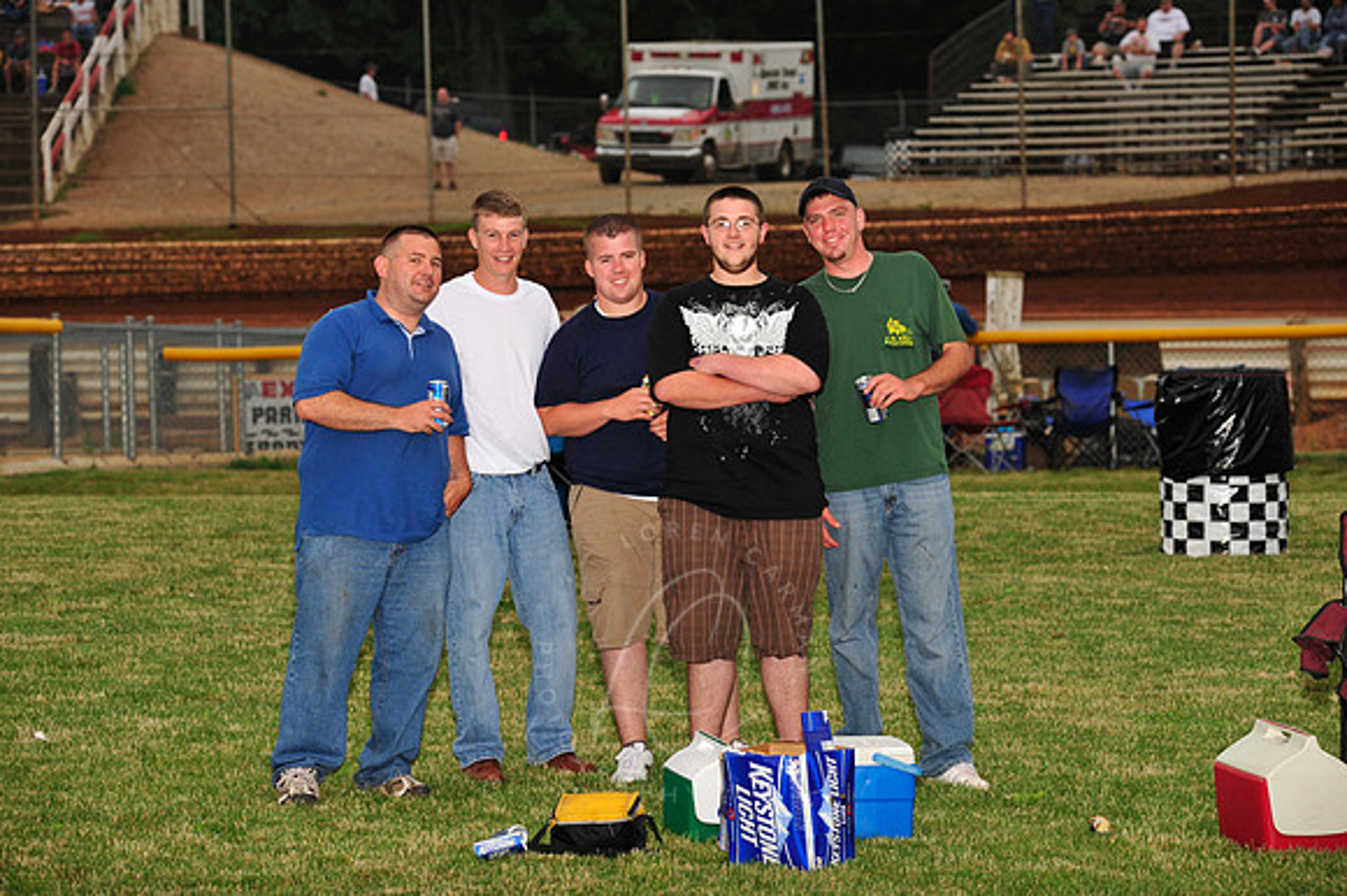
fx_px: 5422
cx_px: 674
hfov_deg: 14.2
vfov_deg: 9.5
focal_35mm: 145
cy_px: 448
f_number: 7.1
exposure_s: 1/320
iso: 640
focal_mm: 145
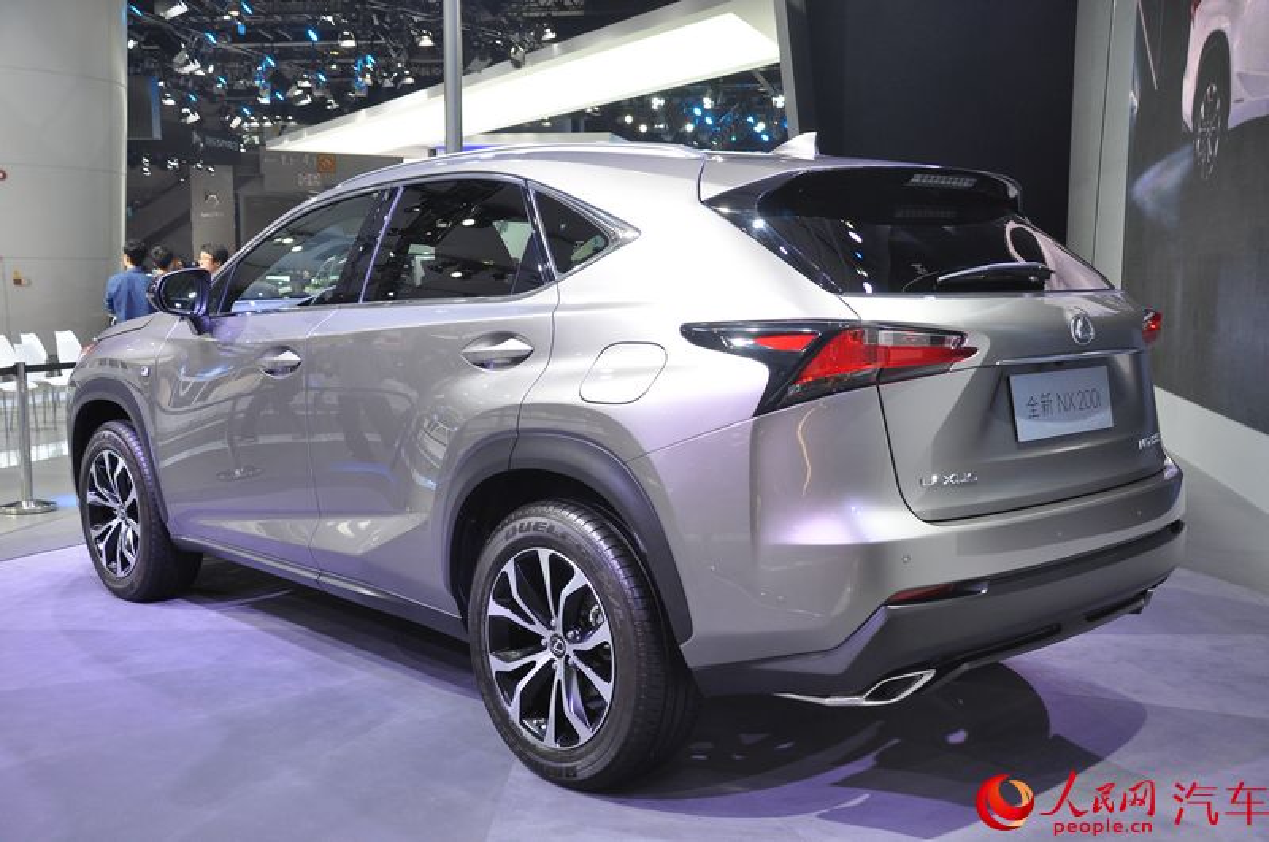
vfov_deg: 36.8
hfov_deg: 53.2
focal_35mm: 36
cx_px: 634
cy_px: 421
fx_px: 1267
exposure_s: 1/100
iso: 500
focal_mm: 24
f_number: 5
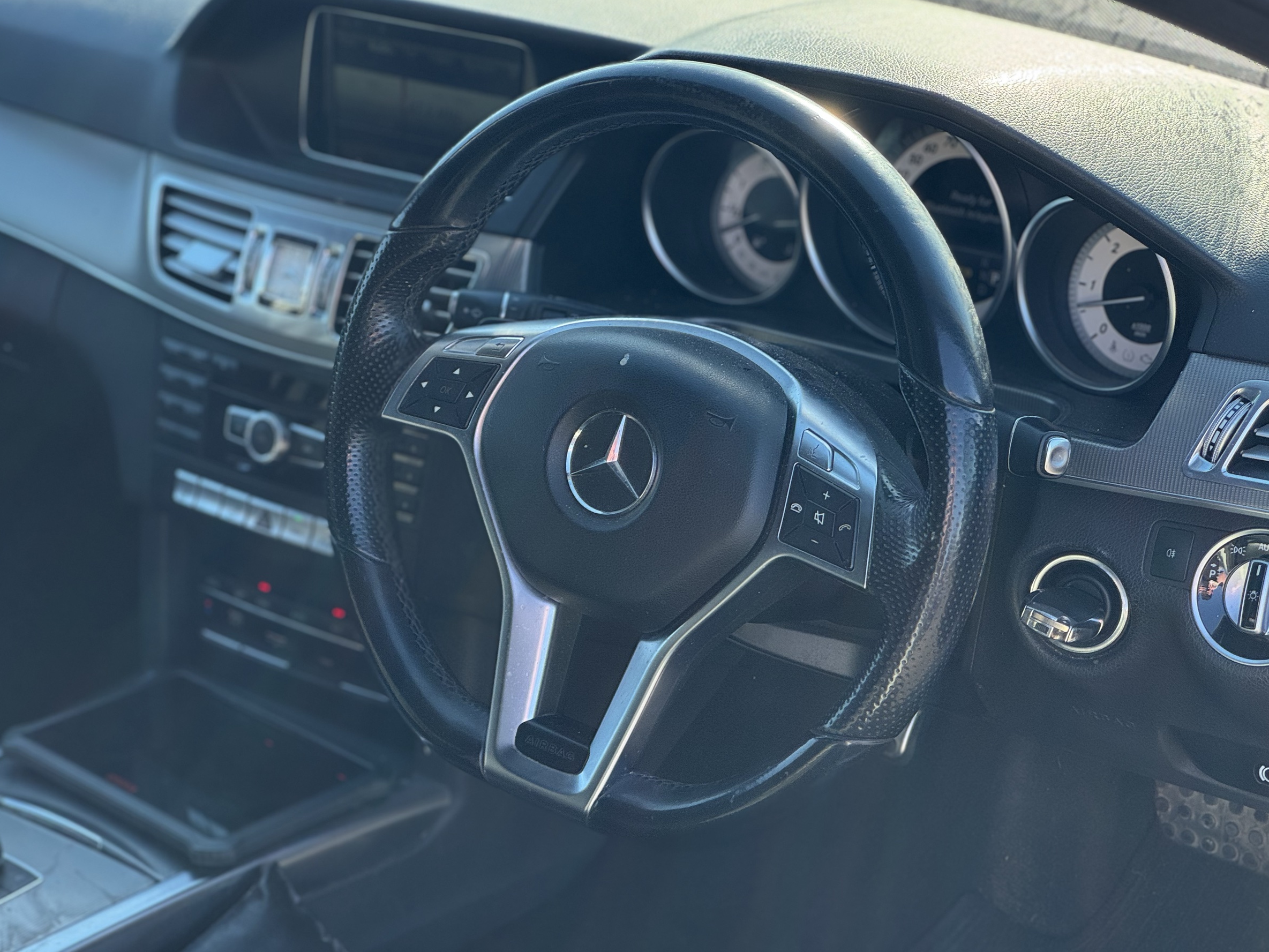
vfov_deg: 18.9
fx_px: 2860
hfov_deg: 25.0
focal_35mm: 78
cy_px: 472
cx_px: 629
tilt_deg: -24.2
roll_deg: +2.1
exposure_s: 1/113
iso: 25
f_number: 2.8
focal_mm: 9
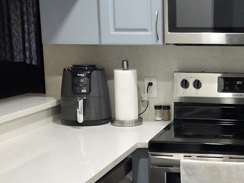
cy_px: 130
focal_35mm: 68
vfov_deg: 21.5
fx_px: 479
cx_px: 210
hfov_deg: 27.7
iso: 400
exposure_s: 1/120
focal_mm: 5.4
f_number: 1.8
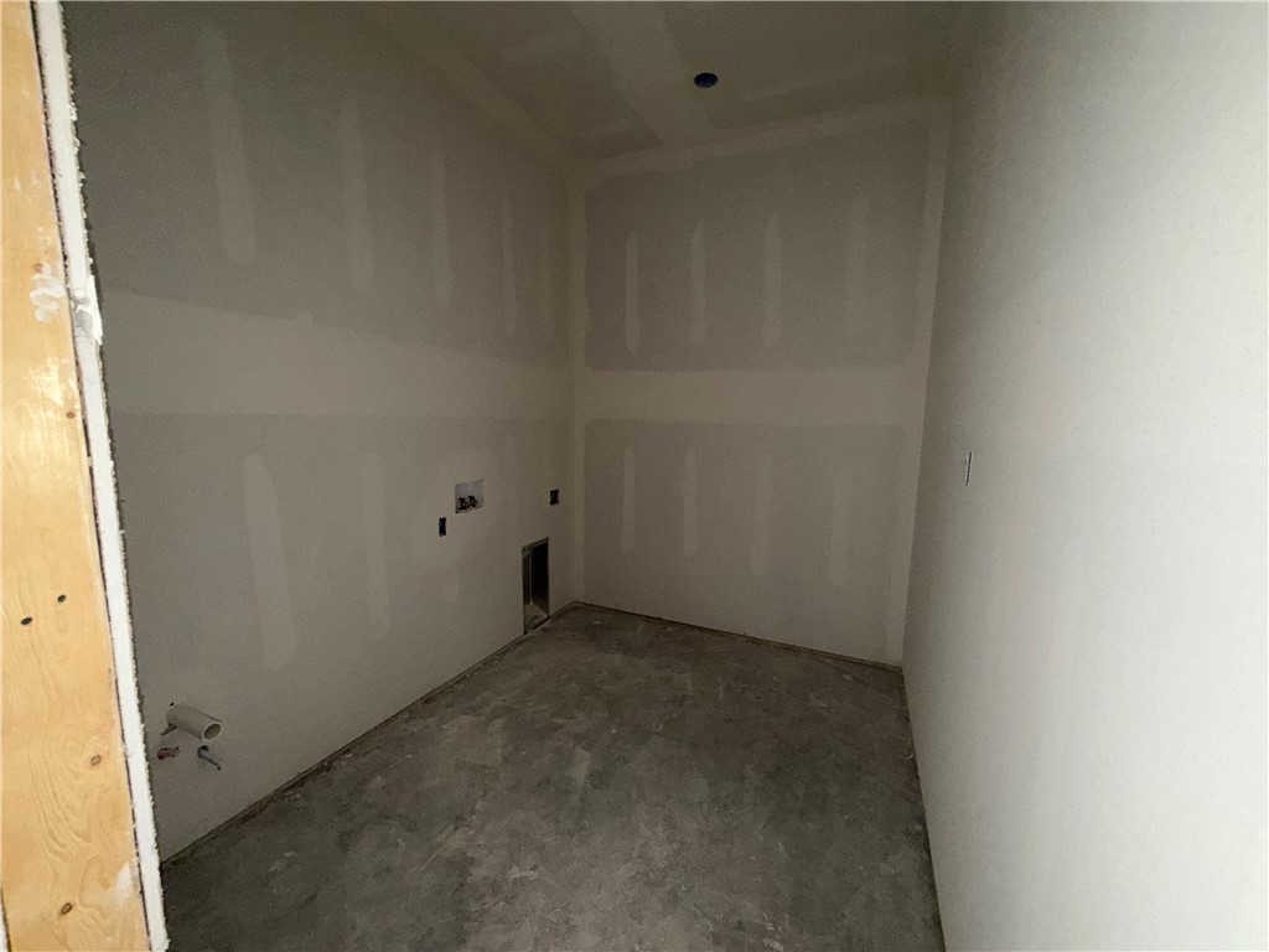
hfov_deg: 102.1
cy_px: 476
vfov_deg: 85.7
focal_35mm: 14
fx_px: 513
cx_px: 634
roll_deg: -0.1
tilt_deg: -7.8
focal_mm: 2.22
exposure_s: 1/60
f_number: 2.2
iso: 160
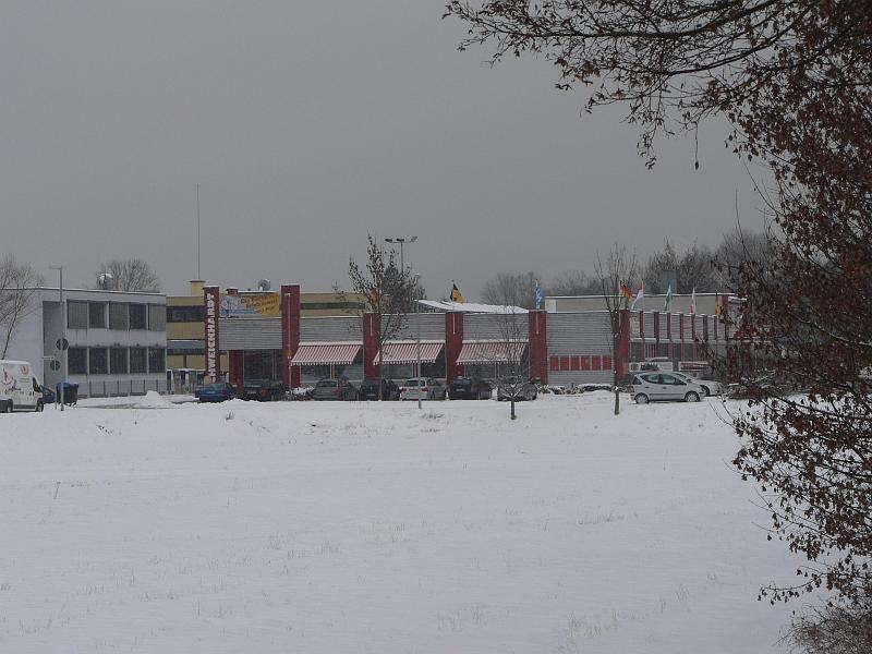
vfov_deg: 11.7
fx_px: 3199
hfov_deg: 15.5
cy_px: 327
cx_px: 436
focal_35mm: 127
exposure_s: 1/160
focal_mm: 21.2
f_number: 4
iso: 80
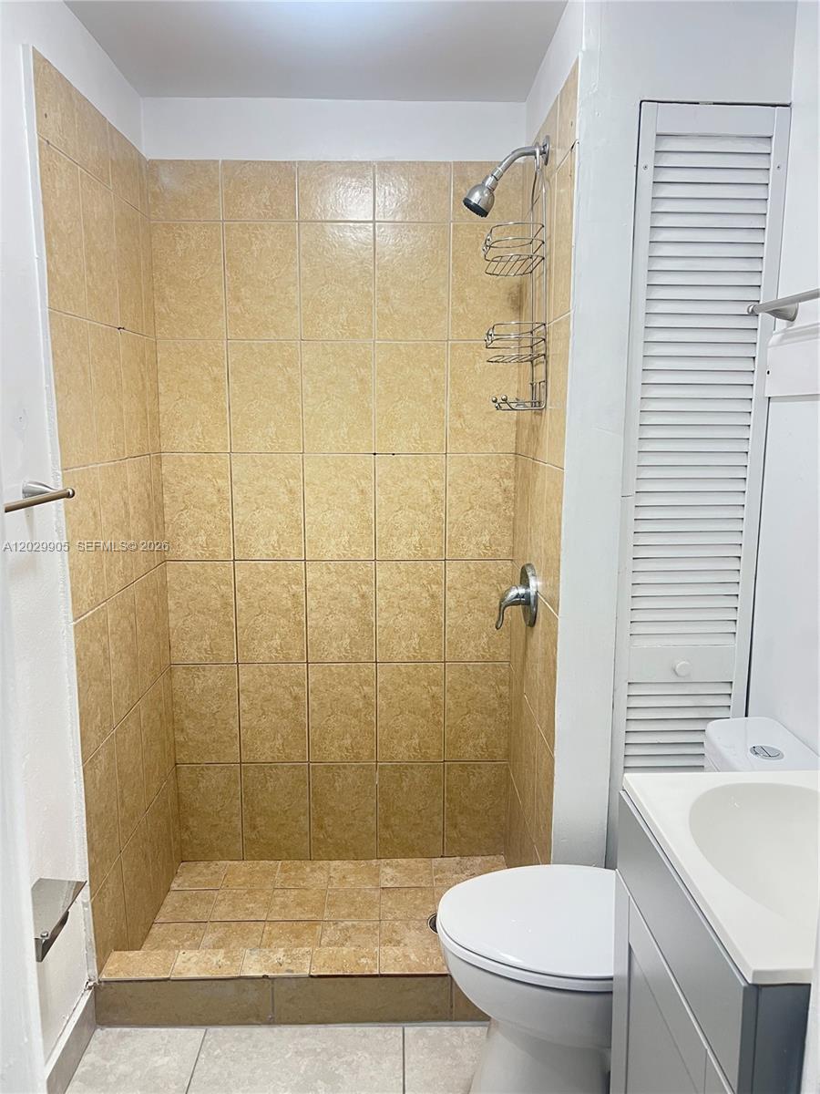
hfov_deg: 53.1
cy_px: 547
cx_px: 410
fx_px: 821
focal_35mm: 26
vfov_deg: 67.3
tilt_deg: -9.1
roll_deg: +0.1
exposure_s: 1/60
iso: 160
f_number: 1.5
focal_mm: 5.7
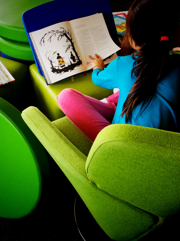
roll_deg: +0.5
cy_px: 108
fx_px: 319
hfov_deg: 31.5
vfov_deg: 41.2
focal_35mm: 46
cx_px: 75
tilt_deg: -37.3
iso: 25
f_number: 2.4
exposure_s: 1/33
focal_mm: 3.3
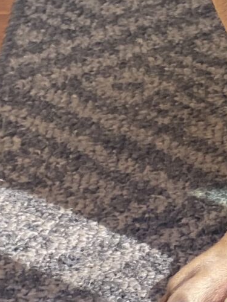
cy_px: -282
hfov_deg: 5.5
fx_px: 2326
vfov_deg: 7.2
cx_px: 390
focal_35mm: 266
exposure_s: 1/124
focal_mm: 6
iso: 20
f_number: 2
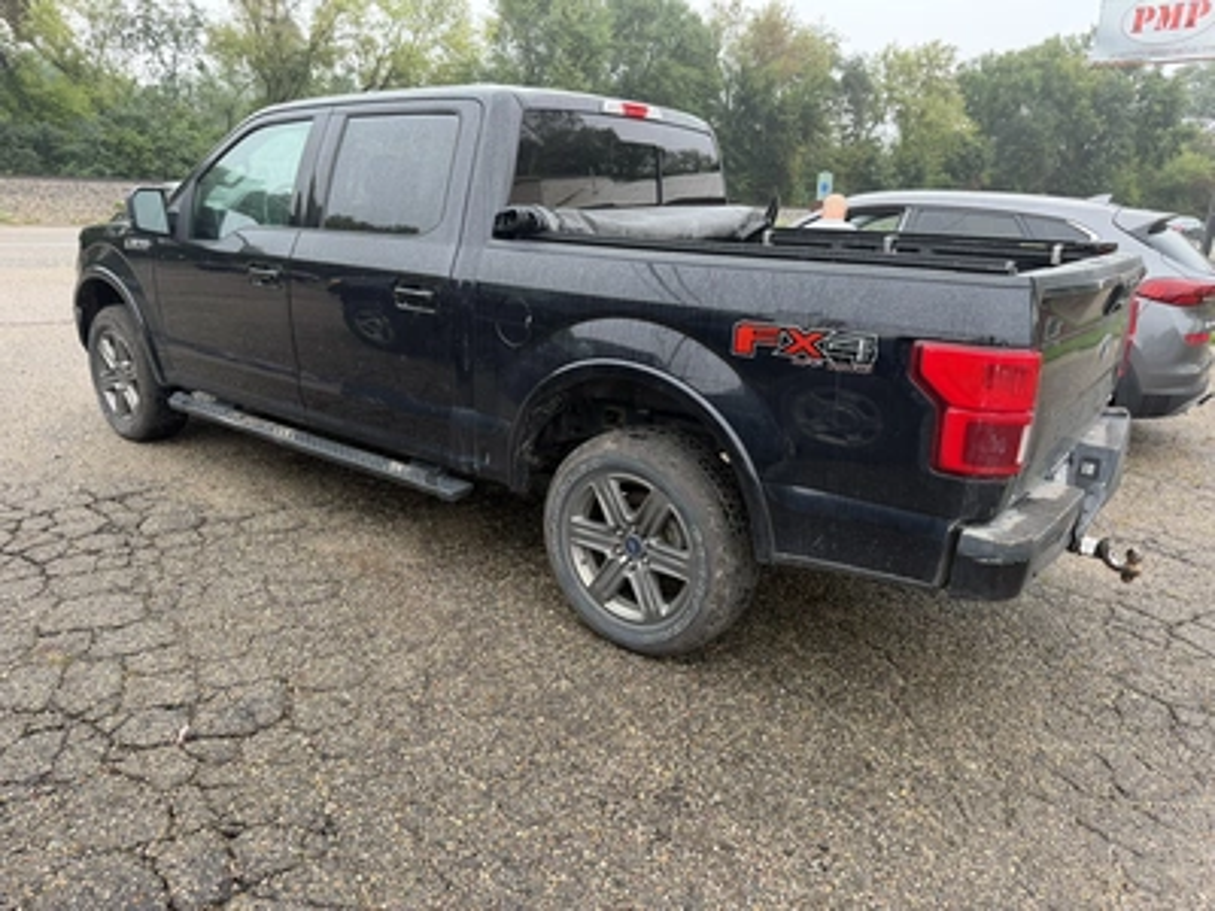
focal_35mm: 24
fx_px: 842
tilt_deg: -12.7
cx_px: 608
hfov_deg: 71.6
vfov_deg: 56.8
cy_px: 456
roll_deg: -3.7
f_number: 1.78
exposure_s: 1/121
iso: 50
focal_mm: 6.76
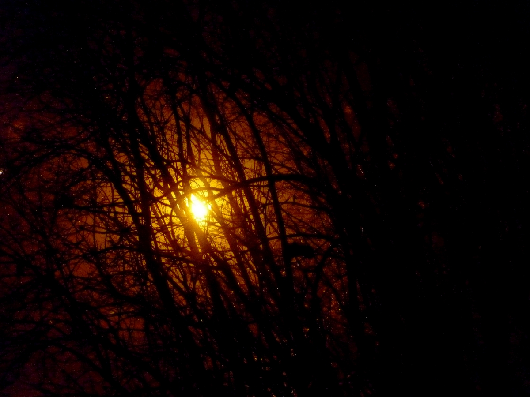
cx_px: 265
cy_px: 198
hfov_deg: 55.4
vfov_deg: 42.9
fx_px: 505
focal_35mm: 33
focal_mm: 5.5
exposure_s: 1/10
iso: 1600
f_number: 2.8
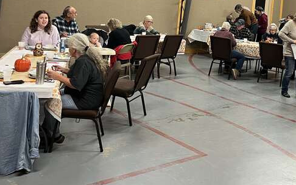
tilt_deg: -1.4
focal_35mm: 51
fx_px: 412
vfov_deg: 24.3
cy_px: 2
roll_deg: -5.0
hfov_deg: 38.5
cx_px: 225
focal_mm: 5.1
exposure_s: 1/60
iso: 250
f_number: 1.6
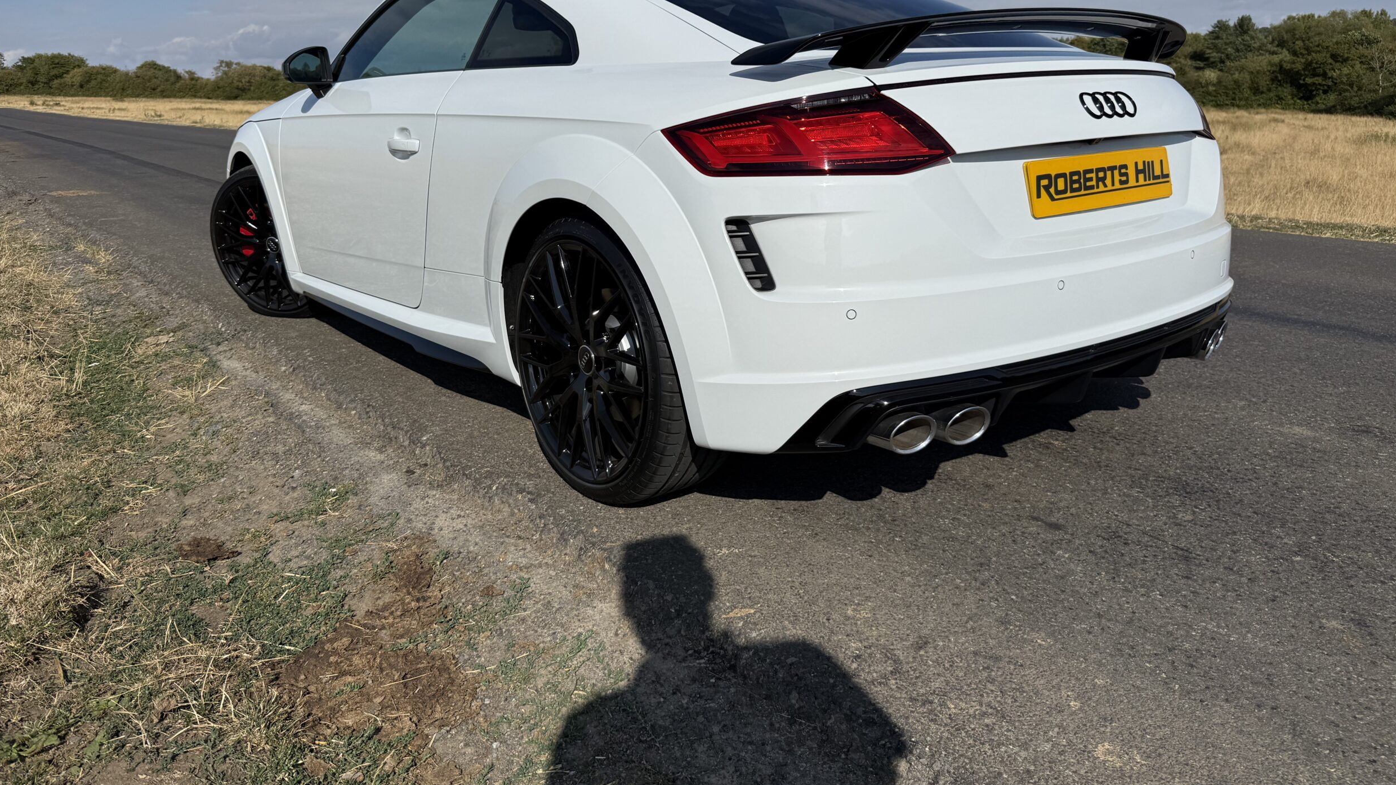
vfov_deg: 42.7
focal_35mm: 27
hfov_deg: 69.8
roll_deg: +2.5
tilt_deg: -12.1
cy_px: 306
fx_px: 1000
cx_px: 681
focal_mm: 6.76
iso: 80
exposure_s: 1/11905
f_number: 1.78
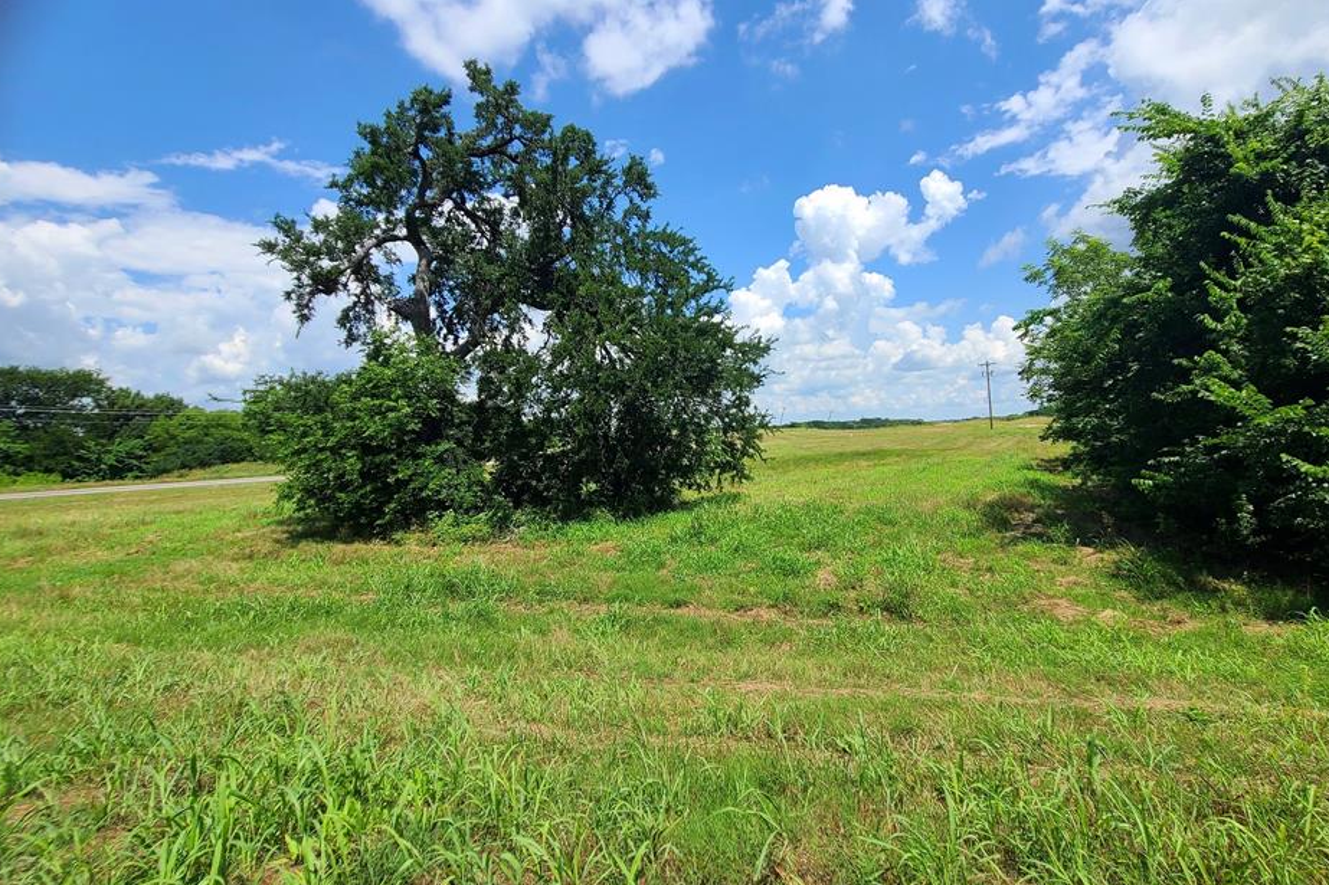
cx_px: 714
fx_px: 554
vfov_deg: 77.2
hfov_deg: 100.2
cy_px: 413
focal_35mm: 15
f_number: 2.2
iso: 64
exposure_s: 1/2000
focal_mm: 2.2
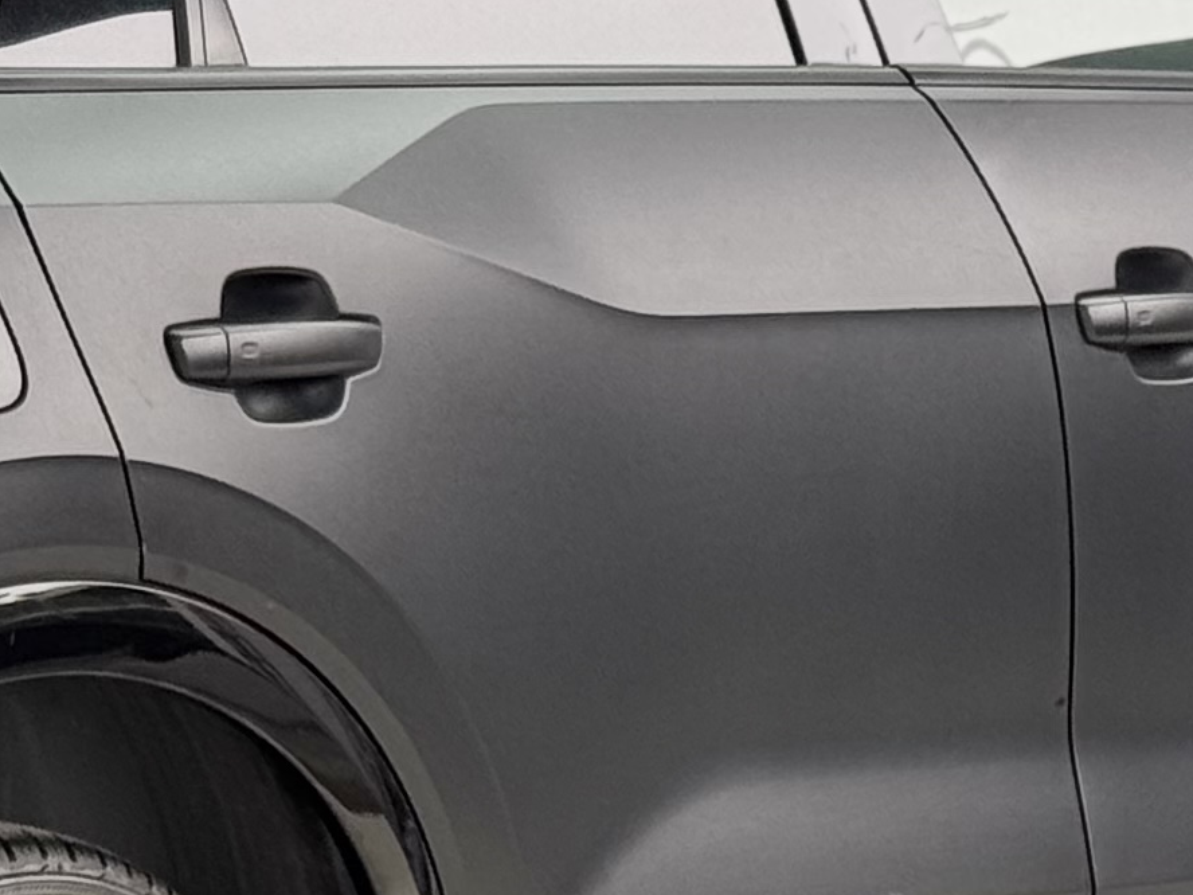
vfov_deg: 6.8
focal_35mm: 218
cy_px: -66
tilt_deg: -3.7
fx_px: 7513
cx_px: 59
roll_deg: +0.0
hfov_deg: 9.0
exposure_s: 1/467
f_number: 1.78
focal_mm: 6.76
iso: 64
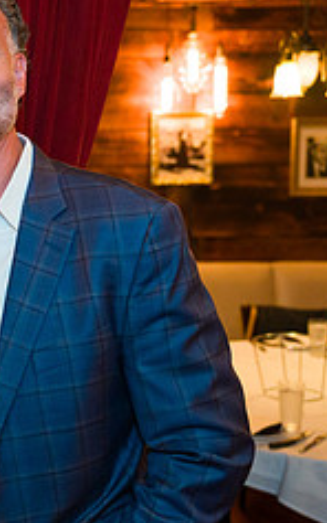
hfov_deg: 16.4
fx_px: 1056
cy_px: 258
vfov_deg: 27.9
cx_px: -134
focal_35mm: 74
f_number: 3.2
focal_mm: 28
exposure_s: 1/200
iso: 1250
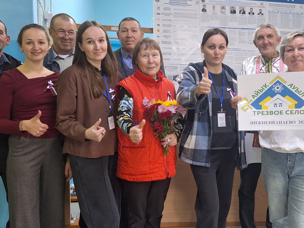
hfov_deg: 46.1
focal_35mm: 40
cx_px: 202
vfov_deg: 36.0
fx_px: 351
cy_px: 115
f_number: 1.8
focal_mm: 5.54
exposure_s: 1/50
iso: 200
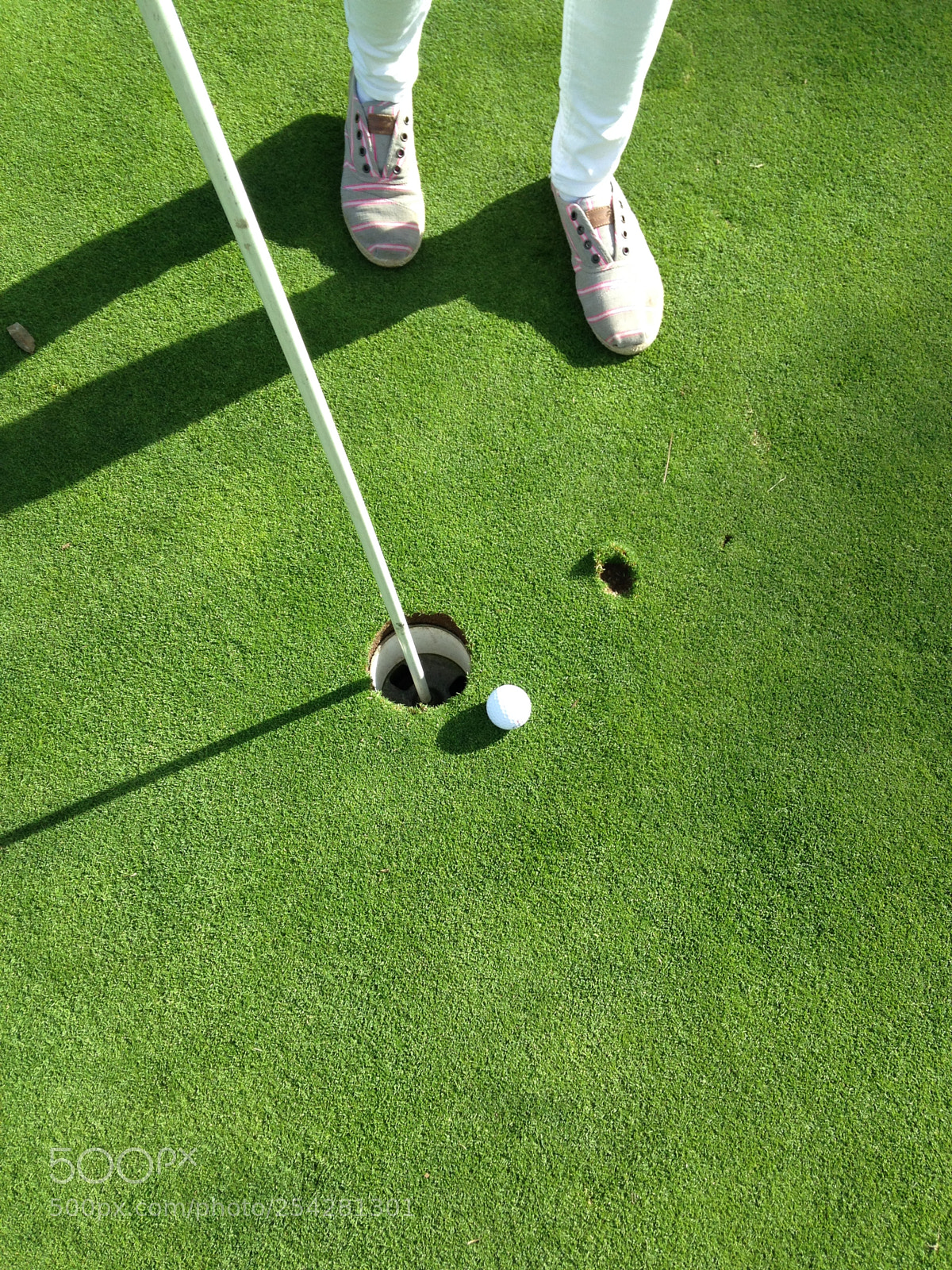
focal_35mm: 33
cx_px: 476
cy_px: 635
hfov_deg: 42.9
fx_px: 1210
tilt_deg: -61.8
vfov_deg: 55.4
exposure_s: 1/493
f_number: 2.4
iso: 50
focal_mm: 4.12
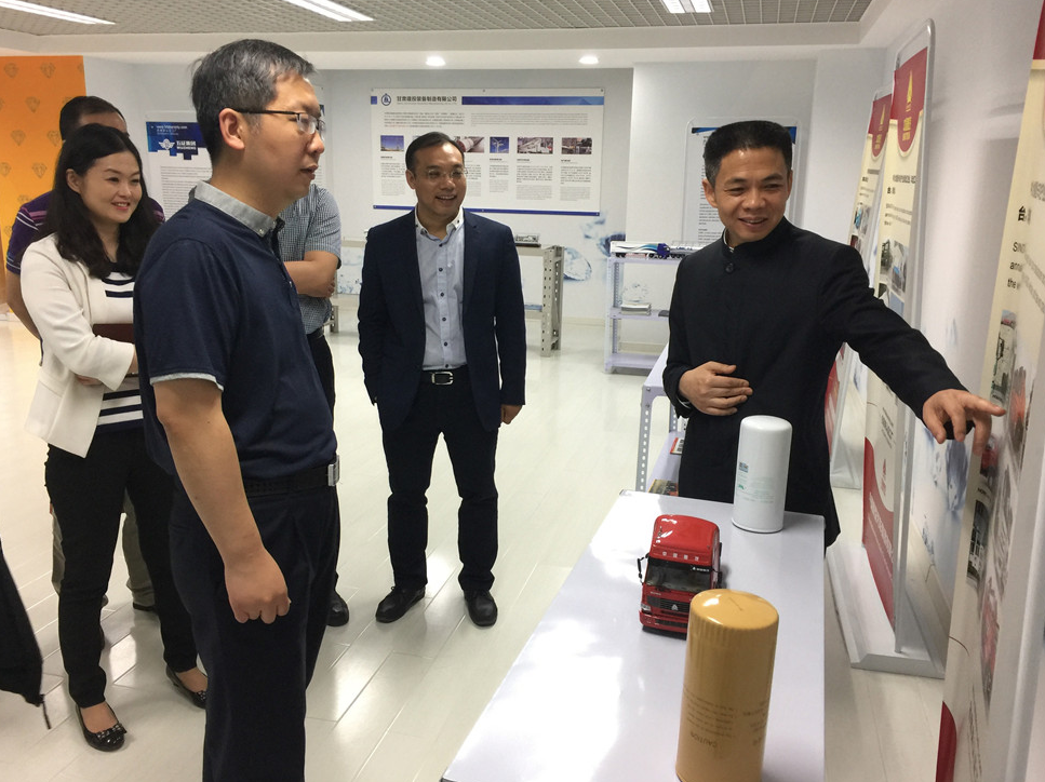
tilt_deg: -12.9
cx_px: 511
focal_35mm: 30
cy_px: 388
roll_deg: -2.1
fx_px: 905
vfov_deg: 46.7
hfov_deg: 60.0
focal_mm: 4.15
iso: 50
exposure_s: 1/17
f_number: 2.2
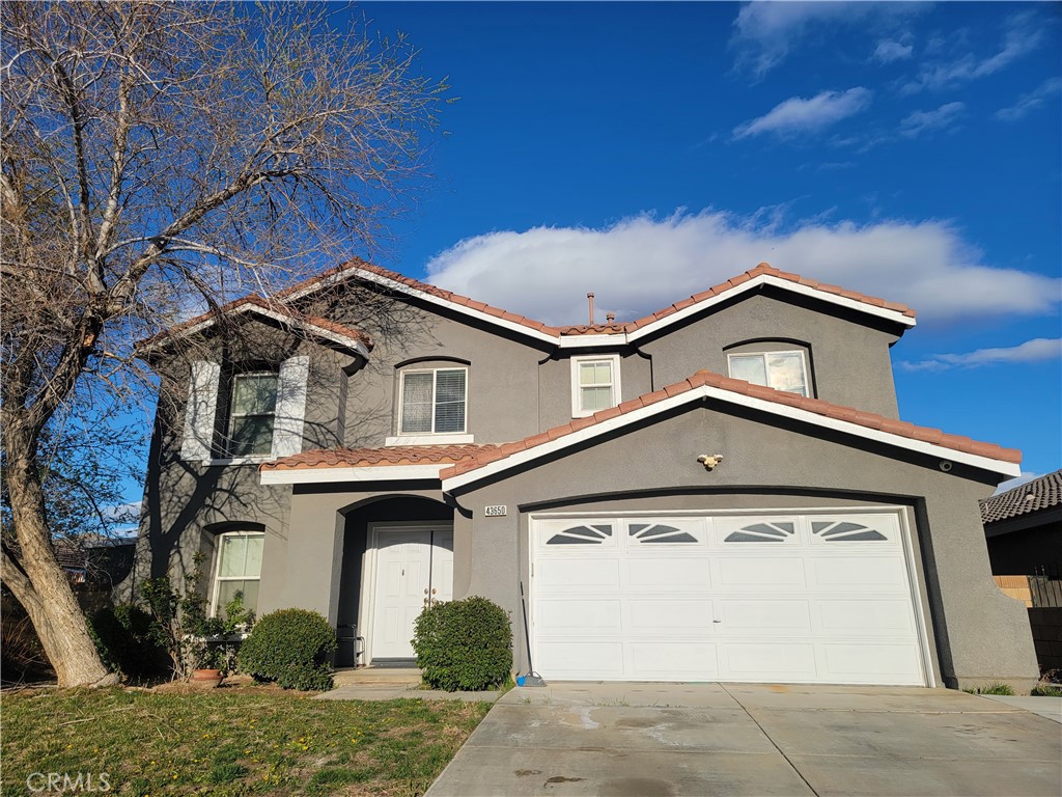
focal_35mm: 24
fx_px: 736
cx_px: 531
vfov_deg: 56.8
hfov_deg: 71.6
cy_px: 398
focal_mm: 6.7
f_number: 1.8
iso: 16
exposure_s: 1/1484
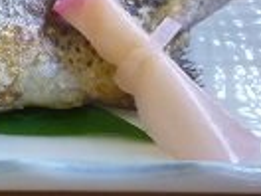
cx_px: -74
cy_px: 8
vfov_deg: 14.5
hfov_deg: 18.2
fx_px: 762
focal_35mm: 101
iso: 200
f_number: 3.3
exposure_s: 1/30
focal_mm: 5.2
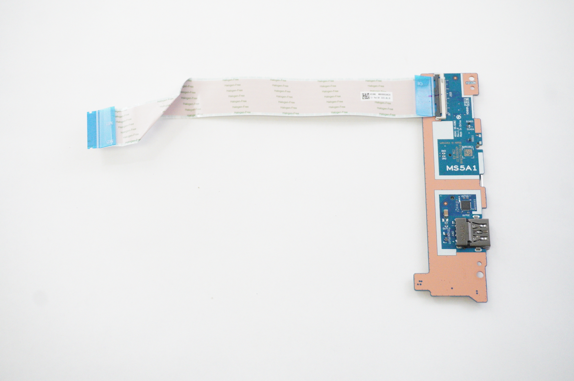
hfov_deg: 34.2
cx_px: 287
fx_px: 932
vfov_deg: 23.1
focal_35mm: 58
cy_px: 190
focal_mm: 39
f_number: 5.6
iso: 6400
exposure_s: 1/320
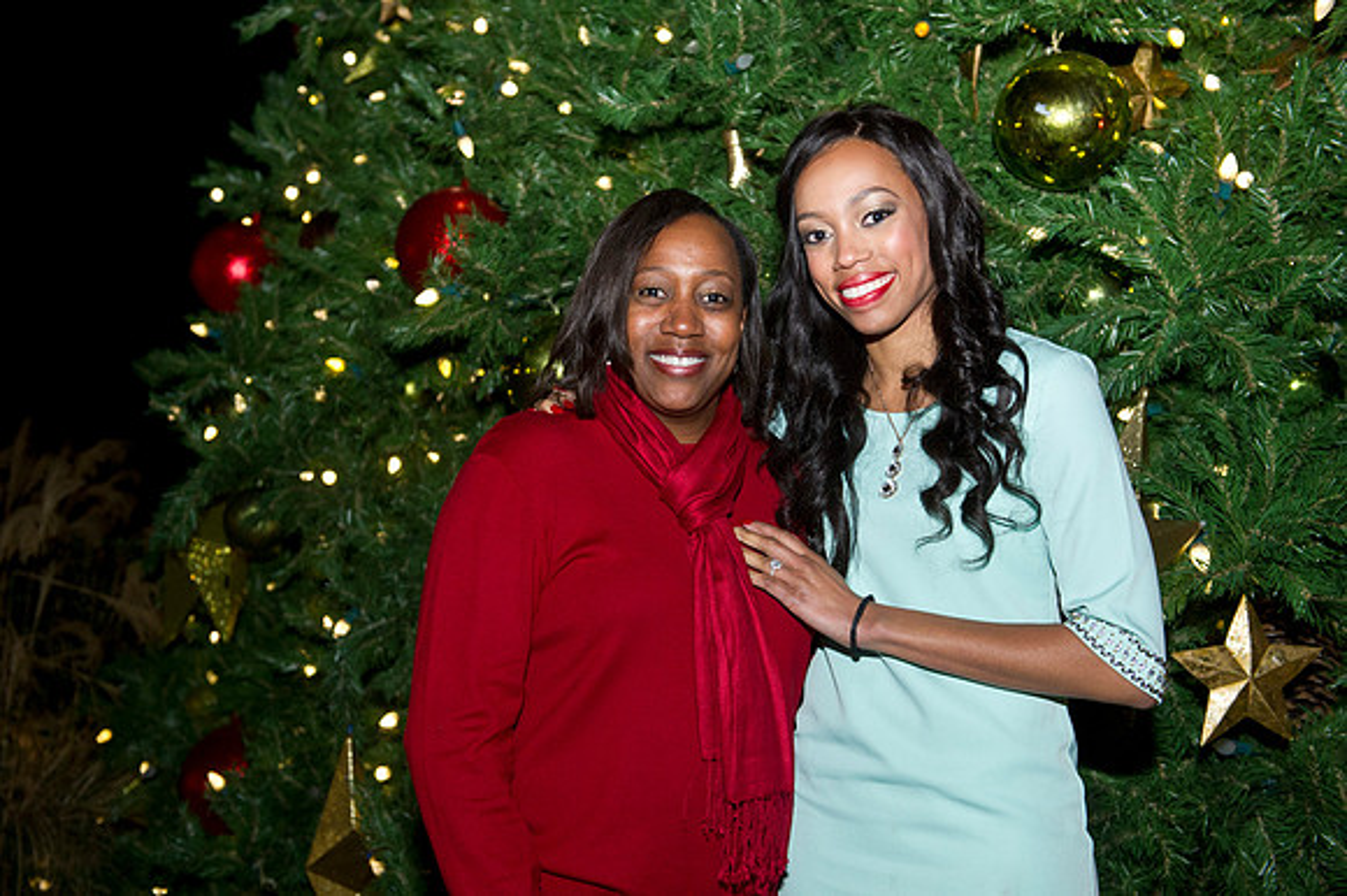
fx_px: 1795
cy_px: 448
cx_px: 674
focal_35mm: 48
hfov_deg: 41.1
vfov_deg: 28.0
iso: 3200
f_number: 4
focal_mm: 48
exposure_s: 1/125
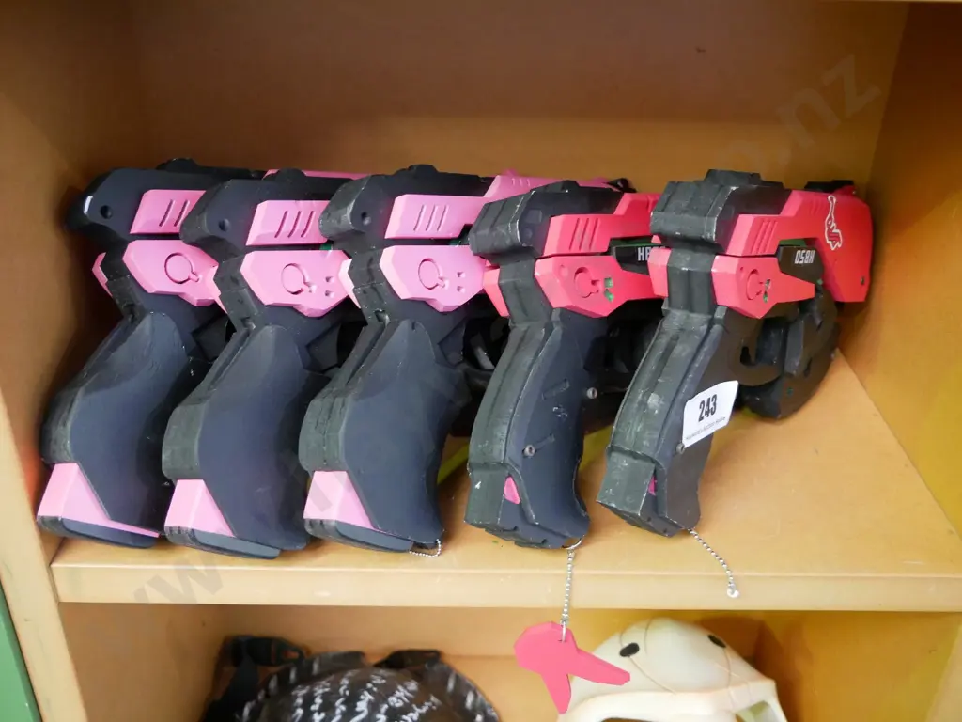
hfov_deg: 51.4
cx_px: 481
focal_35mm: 36
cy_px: 361
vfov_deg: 39.7
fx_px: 1000
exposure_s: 1/25
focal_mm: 18
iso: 3200
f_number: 3.9
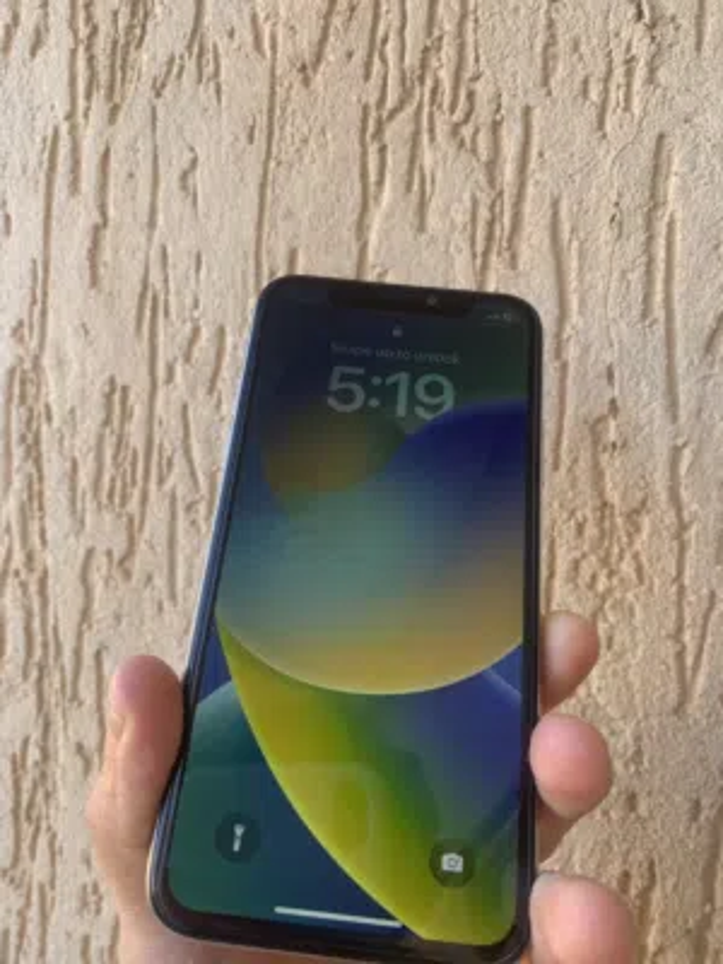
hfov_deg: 53.1
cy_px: 482
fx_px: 724
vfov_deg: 67.3
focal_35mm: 26
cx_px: 362
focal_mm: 4.25
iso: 25
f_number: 1.8
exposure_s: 1/122
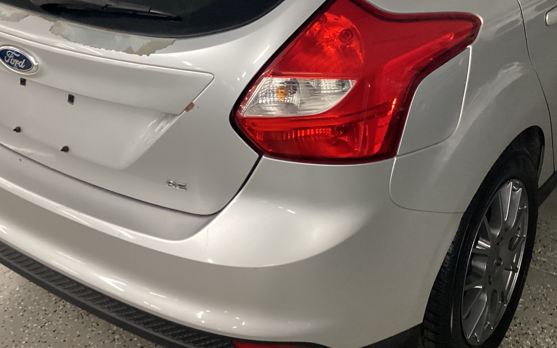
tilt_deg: -25.2
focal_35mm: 50
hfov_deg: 40.3
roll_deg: +1.1
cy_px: 72
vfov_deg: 25.4
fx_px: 759
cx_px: 274
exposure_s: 1/60
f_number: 2.4
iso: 320
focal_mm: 3.3
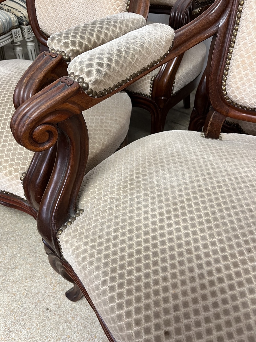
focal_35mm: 26
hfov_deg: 53.1
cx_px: 128
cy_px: 171
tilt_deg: -45.4
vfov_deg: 67.3
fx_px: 256
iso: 160
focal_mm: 5.1
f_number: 1.6
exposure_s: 1/50
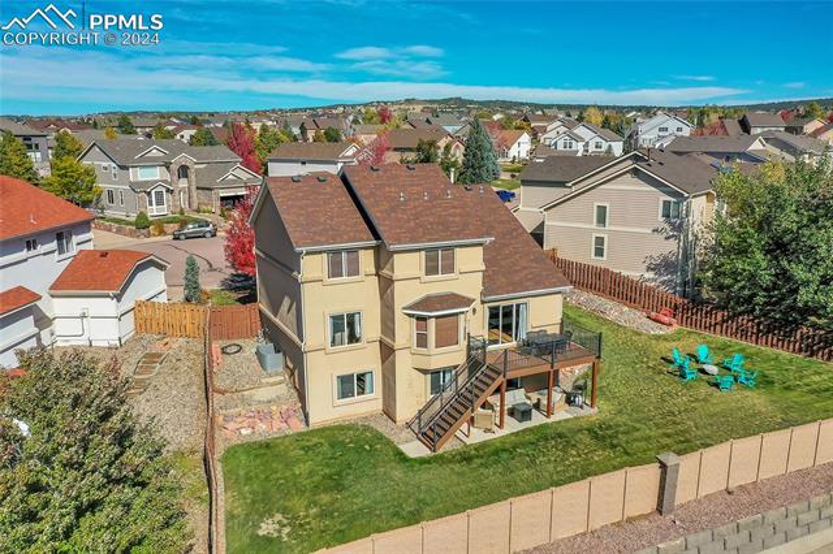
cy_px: 277
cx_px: 416
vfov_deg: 46.4
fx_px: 648
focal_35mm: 28
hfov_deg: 65.5
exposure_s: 1/800
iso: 100
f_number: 6.3
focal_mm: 10.26
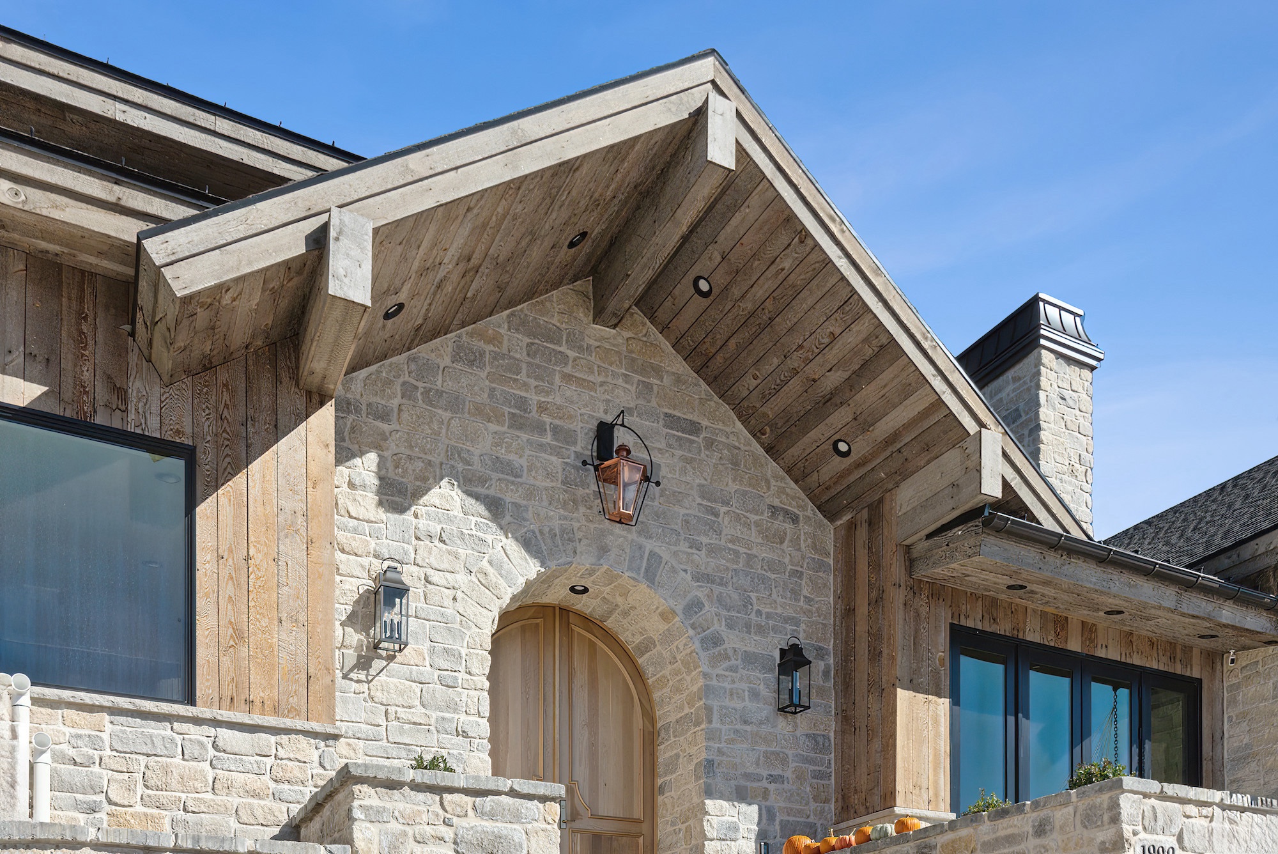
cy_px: 427
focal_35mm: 31
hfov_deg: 60.3
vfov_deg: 42.4
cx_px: 639
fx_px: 1101
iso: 1600
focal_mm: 31
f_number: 4.5
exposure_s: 1/200
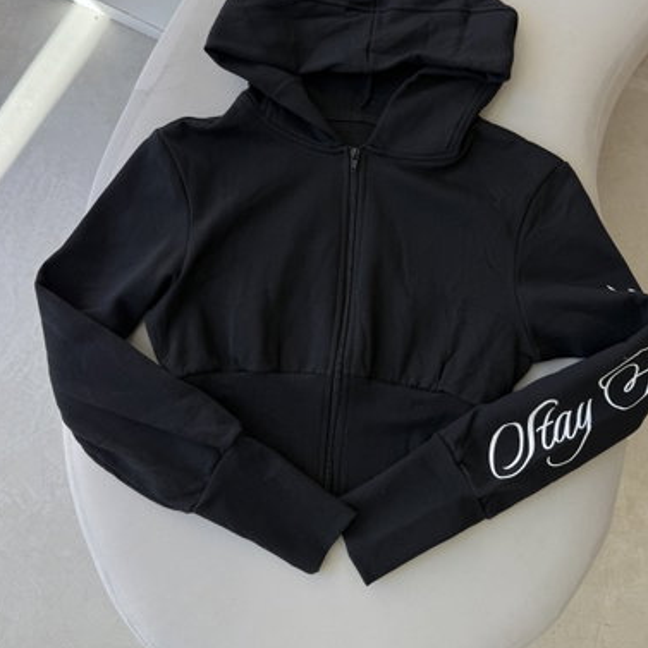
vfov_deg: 53.5
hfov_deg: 54.0
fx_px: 635
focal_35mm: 30
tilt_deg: -81.1
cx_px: 335
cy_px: 245
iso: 80
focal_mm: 6.76
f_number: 1.78
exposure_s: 1/188
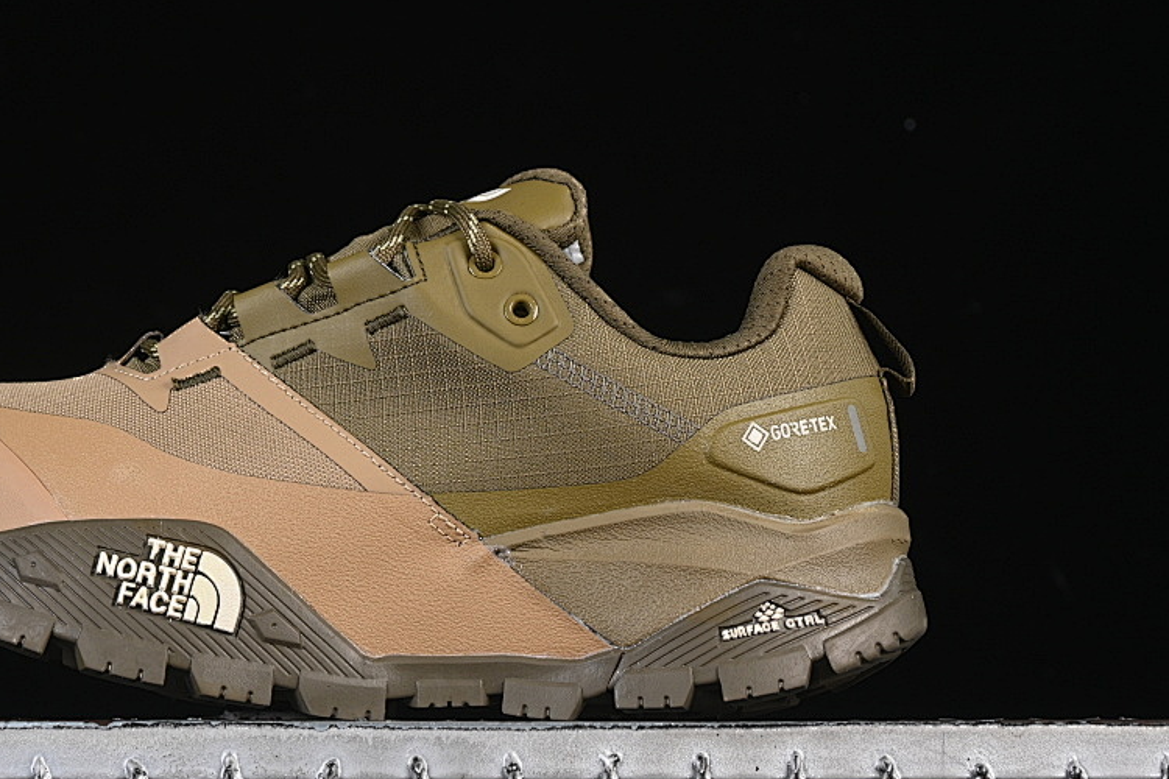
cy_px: 377
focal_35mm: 108
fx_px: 3507
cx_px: 368
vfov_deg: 12.7
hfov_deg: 18.9
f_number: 7.1
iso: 160
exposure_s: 1/60
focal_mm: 50
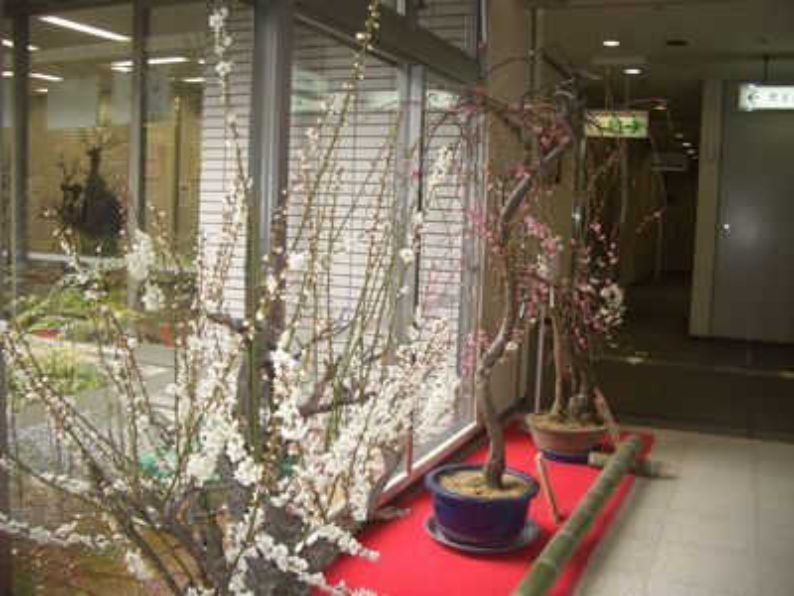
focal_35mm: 35
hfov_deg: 52.6
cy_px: 298
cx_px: 397
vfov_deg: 40.7
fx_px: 803
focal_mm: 5.8
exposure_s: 1/60
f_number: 2.6
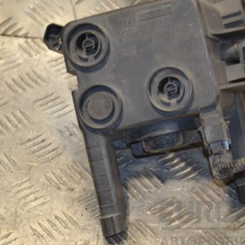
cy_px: 115
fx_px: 999
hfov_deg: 14.0
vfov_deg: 14.0
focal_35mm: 125
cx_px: 146
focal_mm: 55
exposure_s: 1/60
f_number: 5.6
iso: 450
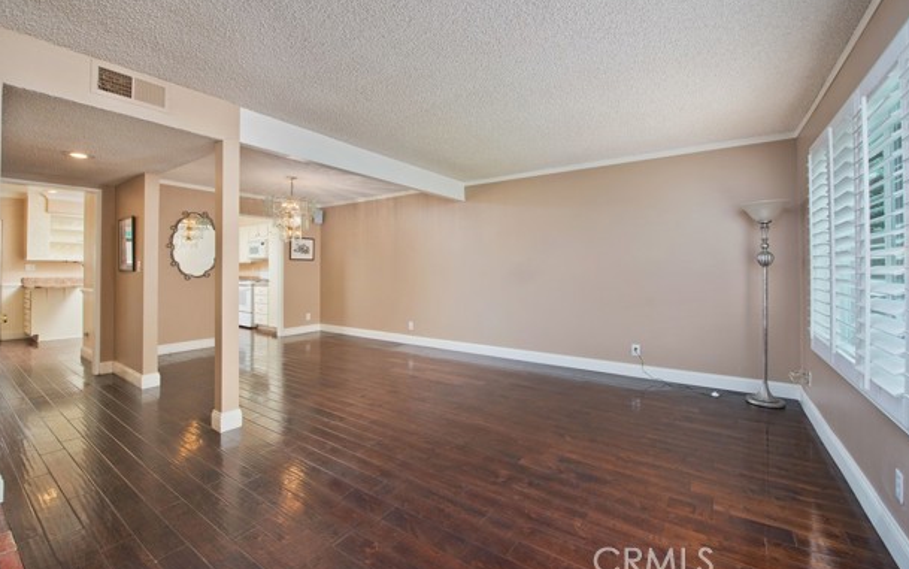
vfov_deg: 74.7
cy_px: 264
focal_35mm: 15
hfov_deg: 101.4
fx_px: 372
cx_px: 454
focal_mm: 14
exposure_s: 1/160
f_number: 7.1
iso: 400
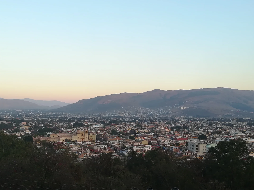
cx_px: 127
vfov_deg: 33.6
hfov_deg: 43.9
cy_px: 95
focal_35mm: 43
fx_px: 316
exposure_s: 1/120
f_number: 2.2
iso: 50
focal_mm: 3.83
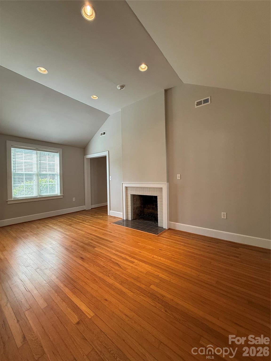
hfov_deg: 85.7
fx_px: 146
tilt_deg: -0.5
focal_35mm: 14
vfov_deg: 102.1
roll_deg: +1.5
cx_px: 136
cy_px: 180
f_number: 2.2
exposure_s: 1/120
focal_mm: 2.22
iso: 200
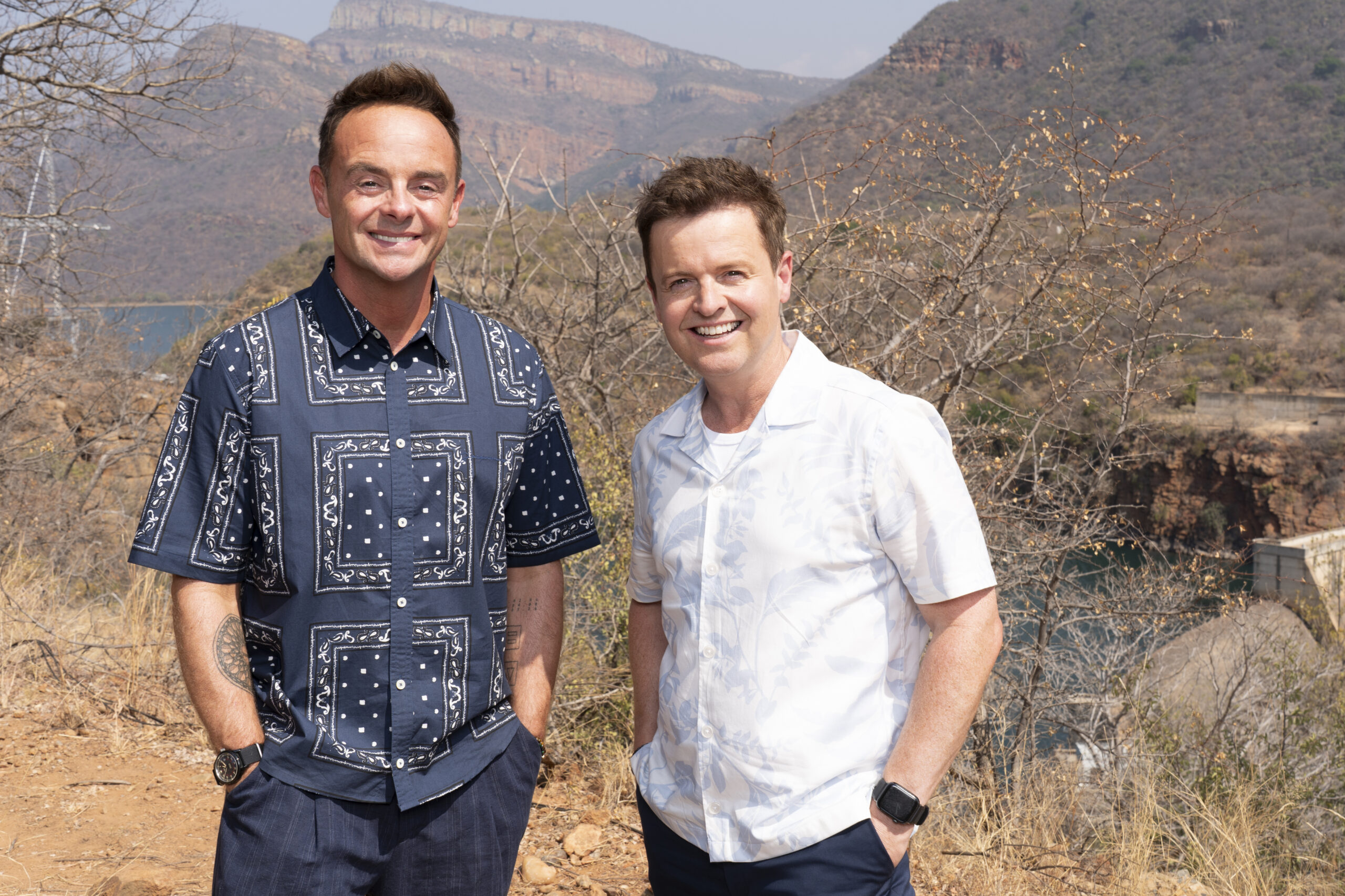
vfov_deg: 32.6
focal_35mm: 41
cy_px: 448
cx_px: 672
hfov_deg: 47.4
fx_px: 1532
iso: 100
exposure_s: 1/125
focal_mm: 41
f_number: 11
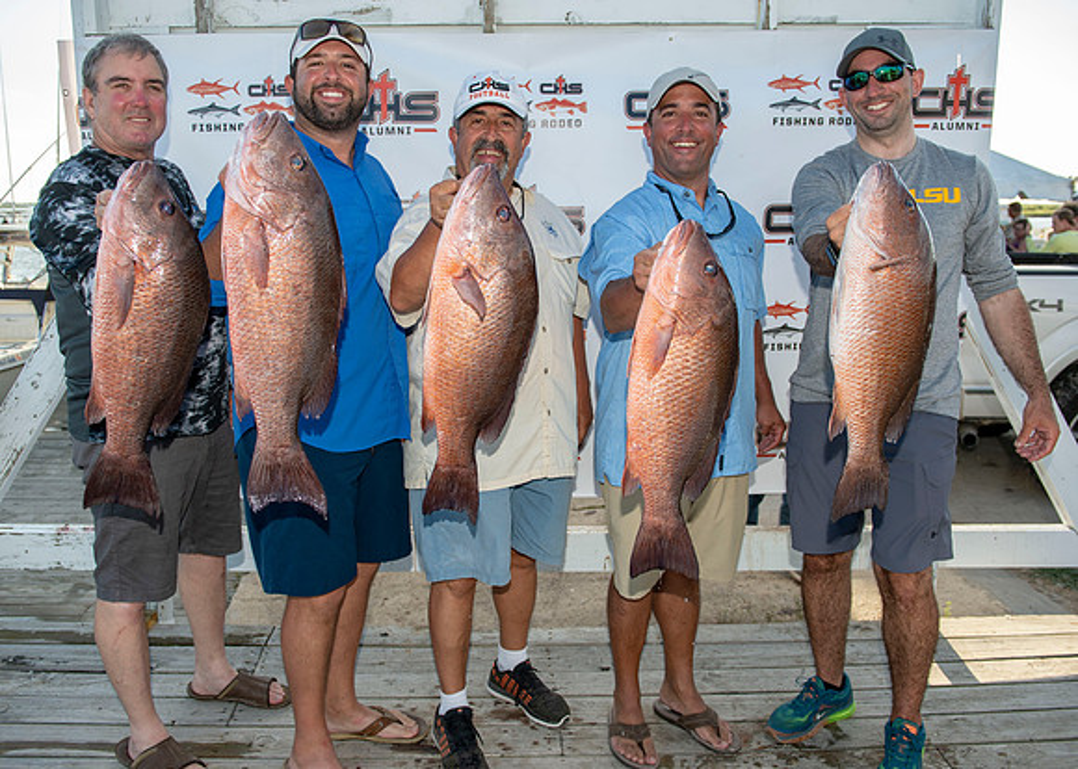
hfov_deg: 58.9
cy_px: 381
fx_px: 955
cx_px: 516
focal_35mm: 31
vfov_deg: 43.9
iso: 100
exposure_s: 1/250
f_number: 4.5
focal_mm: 28
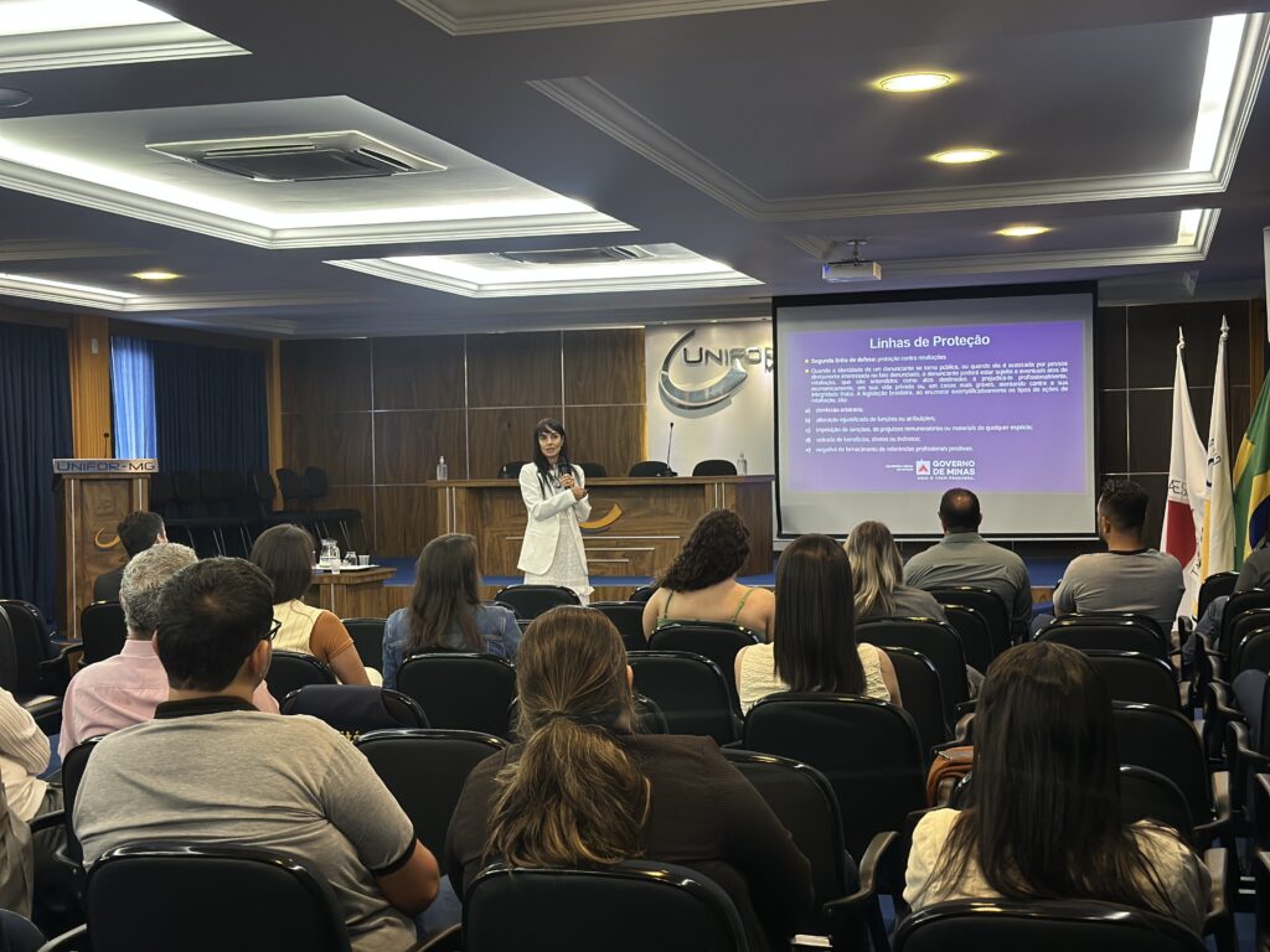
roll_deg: +0.6
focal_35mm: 48
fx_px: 1761
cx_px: 635
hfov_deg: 39.7
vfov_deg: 30.3
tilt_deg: -0.5
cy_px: 476
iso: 320
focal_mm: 6.86
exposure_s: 1/60
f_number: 1.78
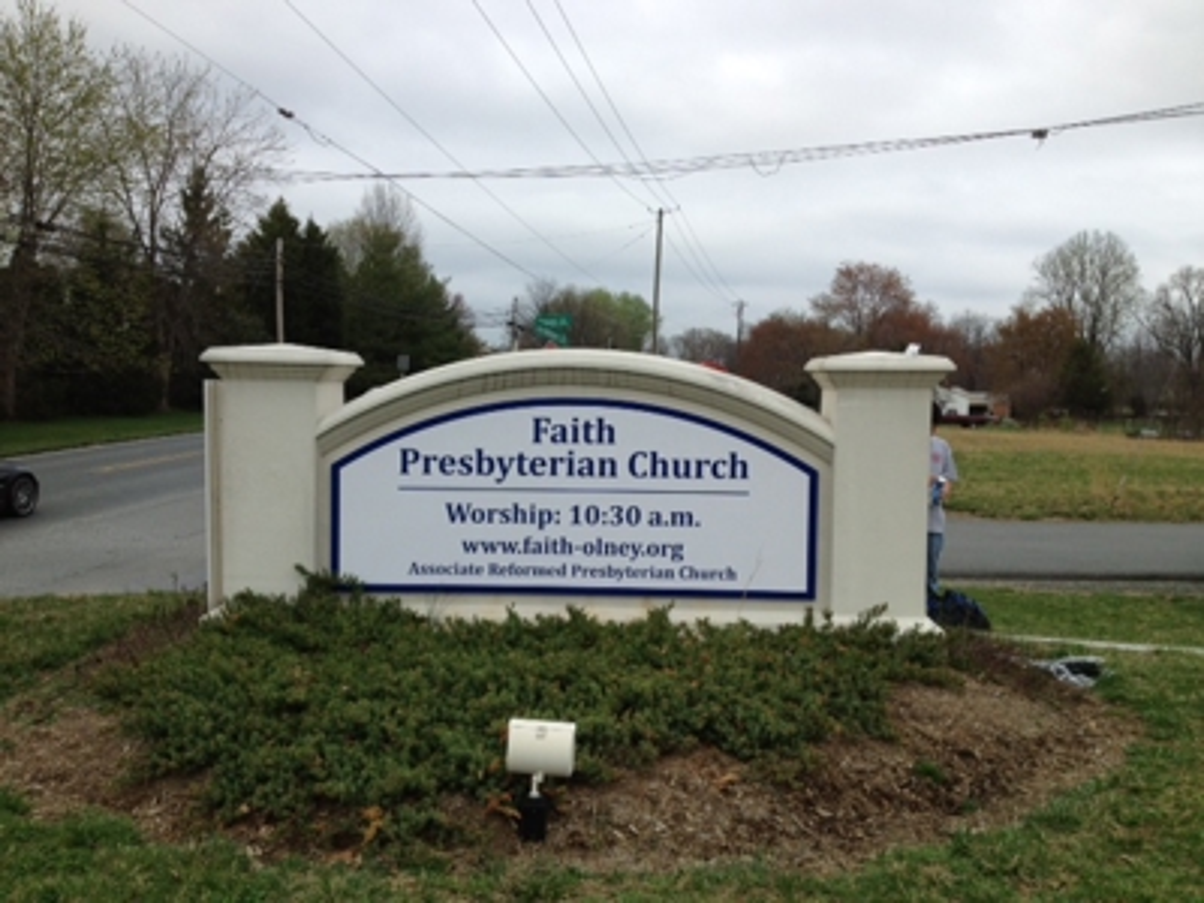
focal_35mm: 35
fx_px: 1217
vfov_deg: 40.7
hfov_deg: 52.6
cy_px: 452
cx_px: 602
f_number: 2.4
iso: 64
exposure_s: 1/951
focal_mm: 4.28
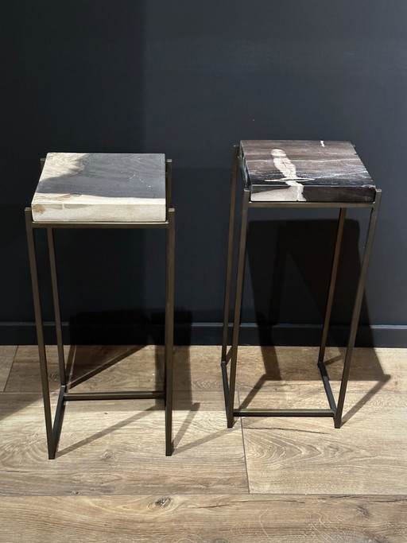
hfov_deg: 30.3
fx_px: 753
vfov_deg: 39.7
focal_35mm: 48
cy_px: 272
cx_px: 204
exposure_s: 1/20
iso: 640
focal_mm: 6.86
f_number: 1.78
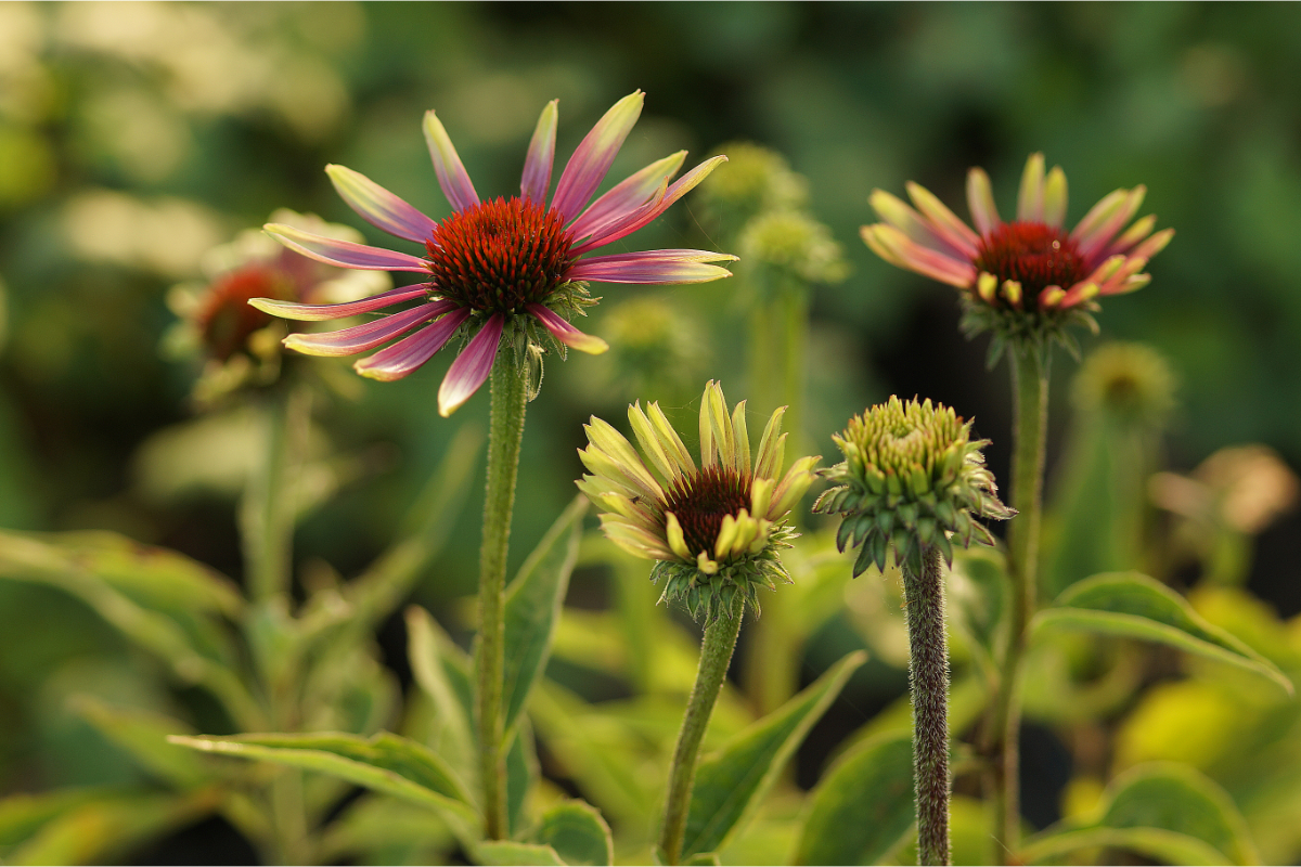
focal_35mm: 150
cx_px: 650
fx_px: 5420
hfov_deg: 13.7
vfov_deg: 9.1
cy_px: 434
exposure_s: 1/160
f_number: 2.8
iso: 125
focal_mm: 100
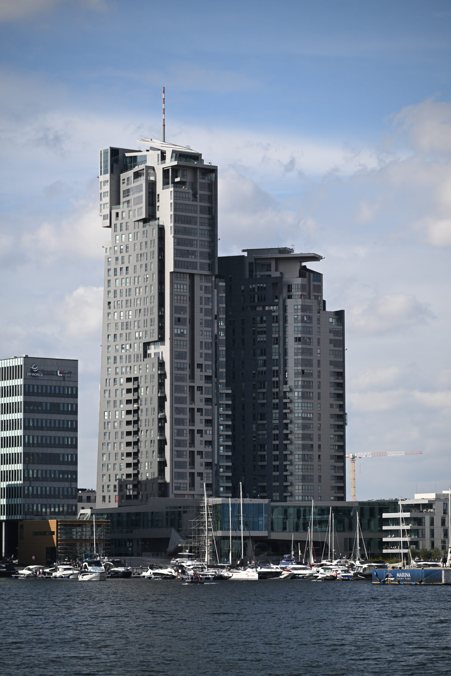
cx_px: 226
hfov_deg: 11.4
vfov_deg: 17.1
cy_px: 338
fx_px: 2255
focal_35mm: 120
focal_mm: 120
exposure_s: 1/1250
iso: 100
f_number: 4
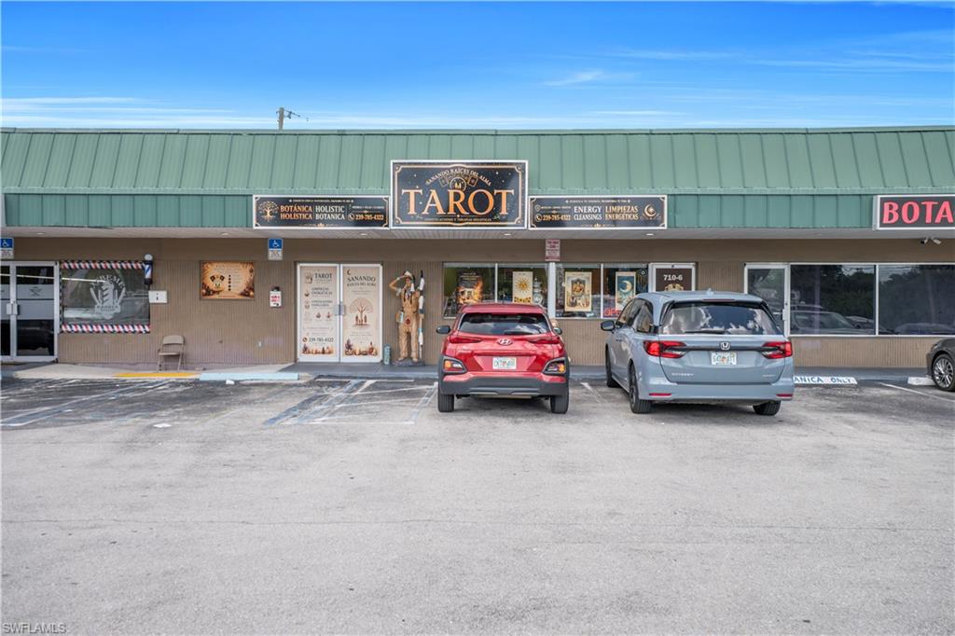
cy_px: 318
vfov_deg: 43.6
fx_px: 796
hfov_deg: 61.9
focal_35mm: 30
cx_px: 478
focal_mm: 20
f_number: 6.3
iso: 100
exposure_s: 1/160
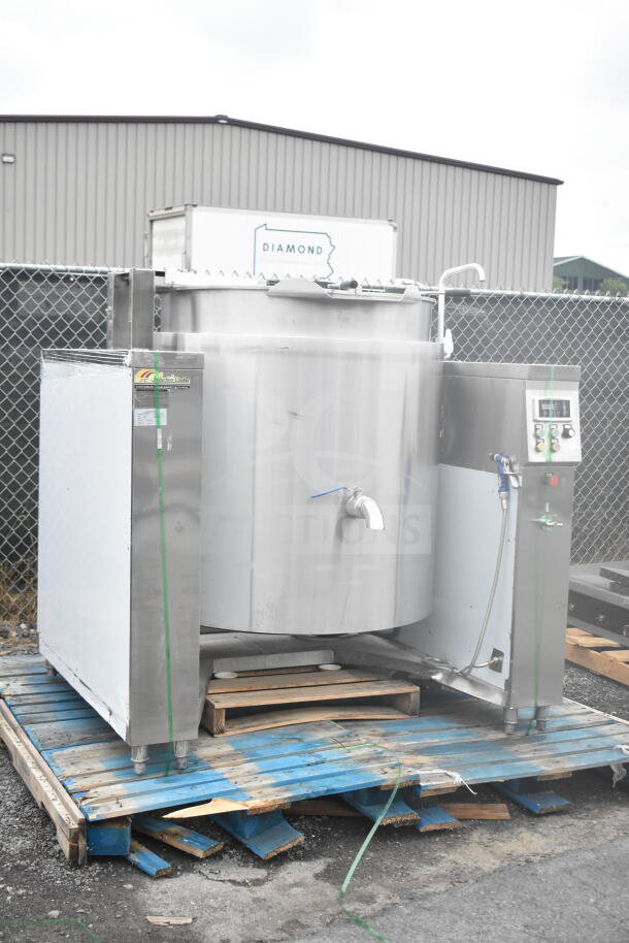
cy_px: 472
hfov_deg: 29.0
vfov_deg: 42.3
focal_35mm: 46
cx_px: 314
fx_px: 1218
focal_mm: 31
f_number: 4.2
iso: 2200
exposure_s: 1/4000
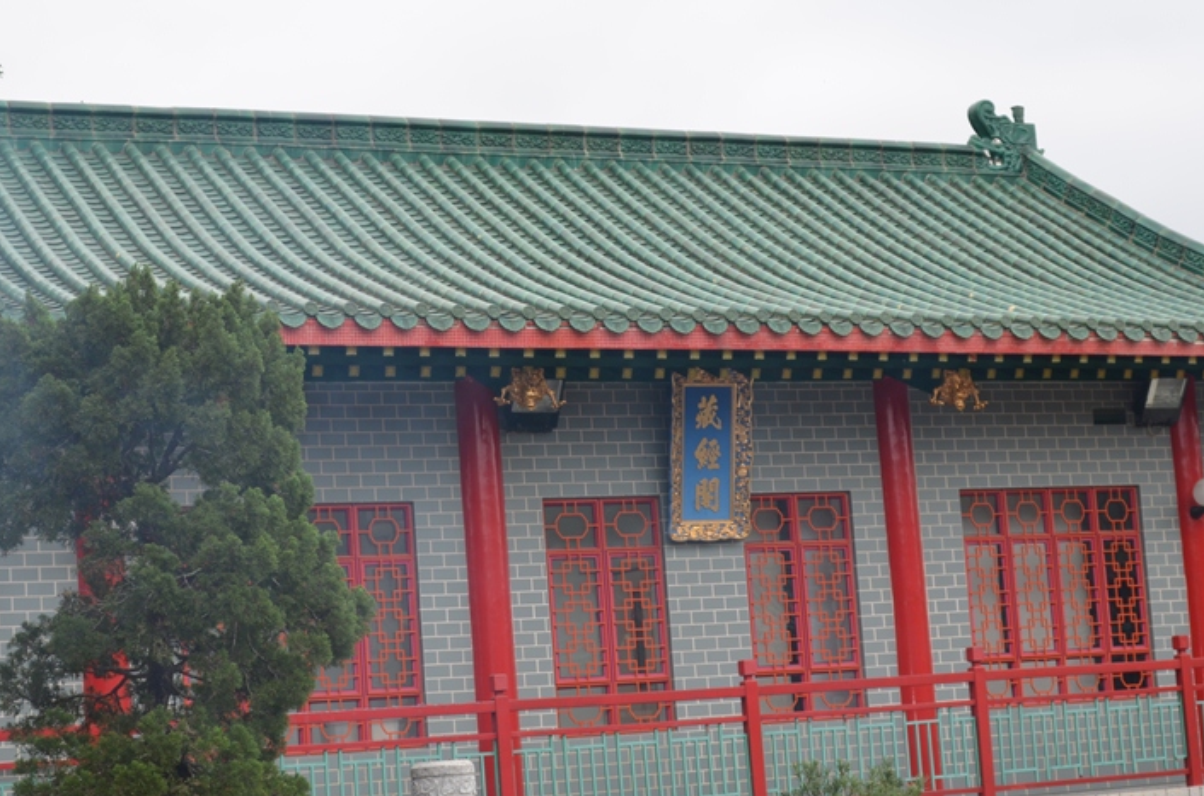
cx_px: 587
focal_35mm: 74
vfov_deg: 18.3
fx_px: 2469
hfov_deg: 27.4
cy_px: 423
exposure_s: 1/250
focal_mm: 34
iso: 100
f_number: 4.5
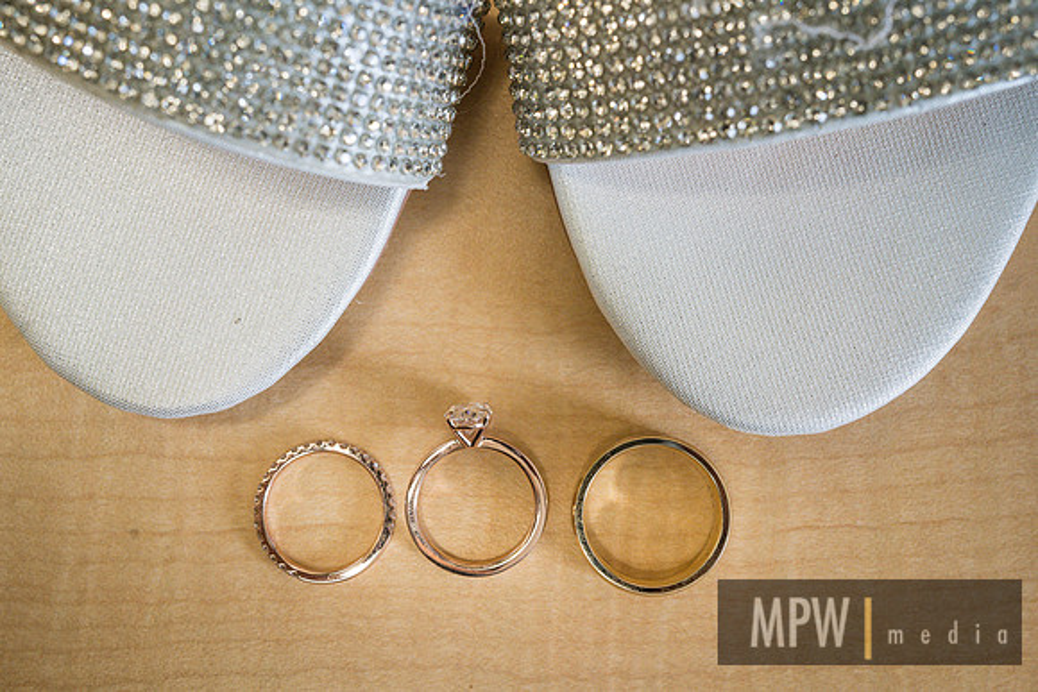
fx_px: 1029
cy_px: 346
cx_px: 519
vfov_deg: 37.2
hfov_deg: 53.5
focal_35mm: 36
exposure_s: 1/125
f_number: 8
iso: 2000
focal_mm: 35
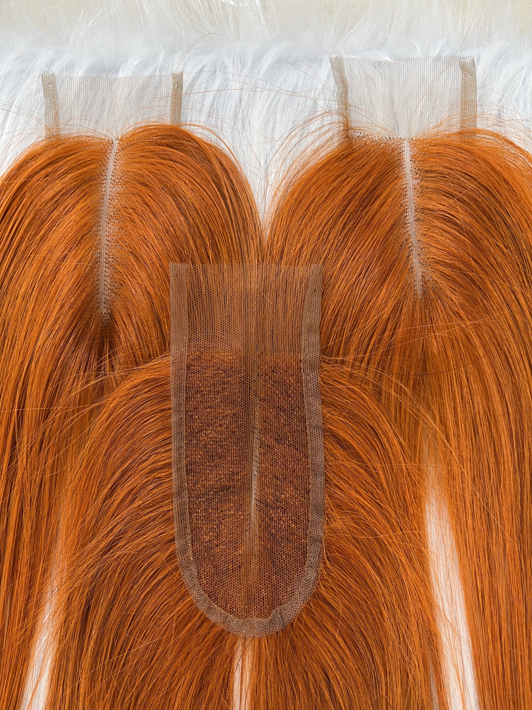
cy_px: 355
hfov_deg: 53.1
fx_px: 533
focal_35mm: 26
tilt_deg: -79.8
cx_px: 266
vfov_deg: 67.3
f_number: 1.6
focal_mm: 5.1
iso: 64
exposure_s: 1/50
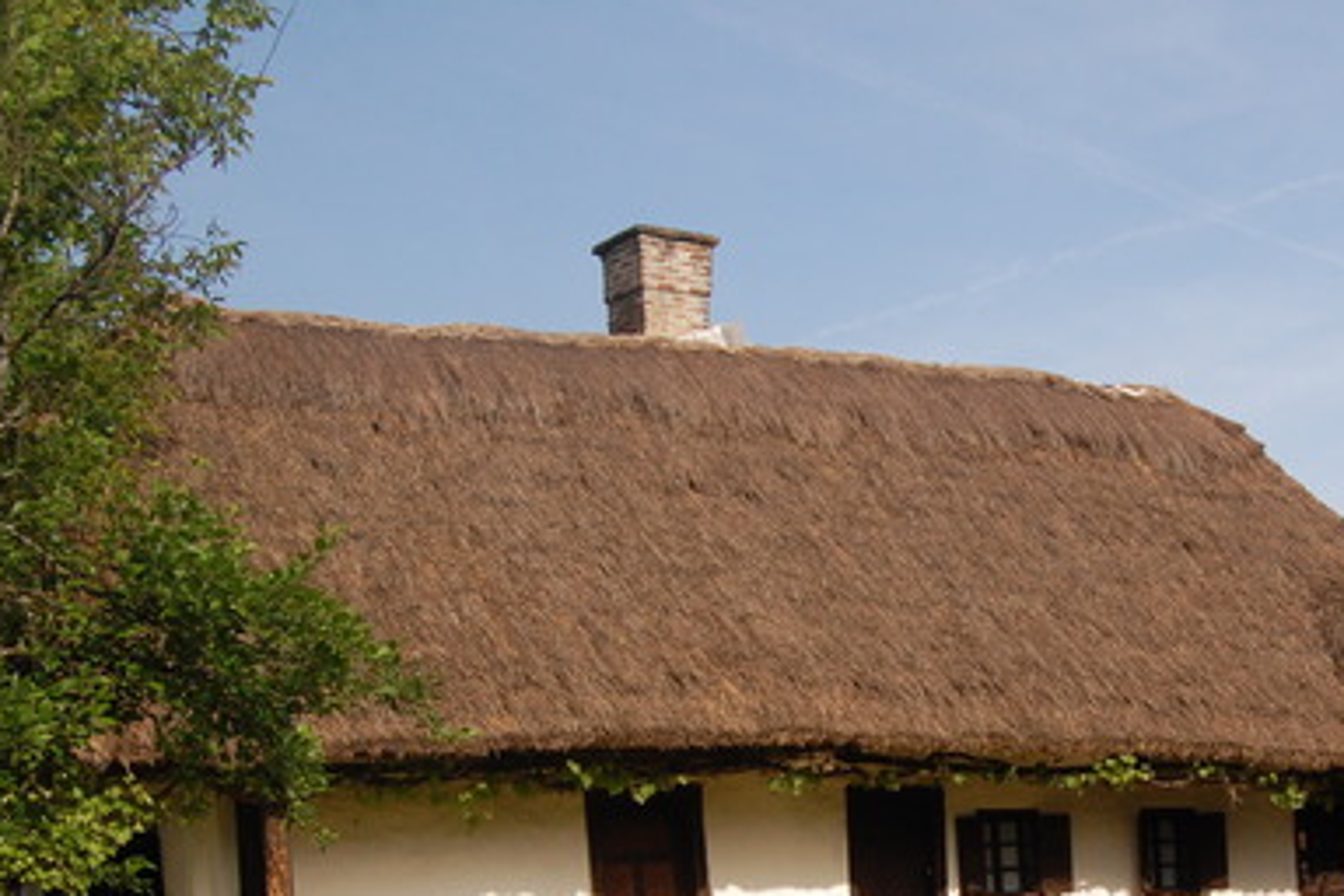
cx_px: 990
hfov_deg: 28.5
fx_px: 2613
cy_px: 696
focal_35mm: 70
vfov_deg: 19.3
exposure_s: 1/250
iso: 400
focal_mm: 28
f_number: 8
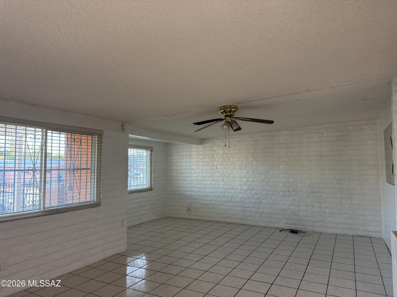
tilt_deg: +5.9
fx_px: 275
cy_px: 148
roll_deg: +0.4
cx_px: 198
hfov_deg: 71.6
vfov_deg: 56.8
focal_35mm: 24
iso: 160
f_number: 1.78
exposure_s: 1/60
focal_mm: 6.76
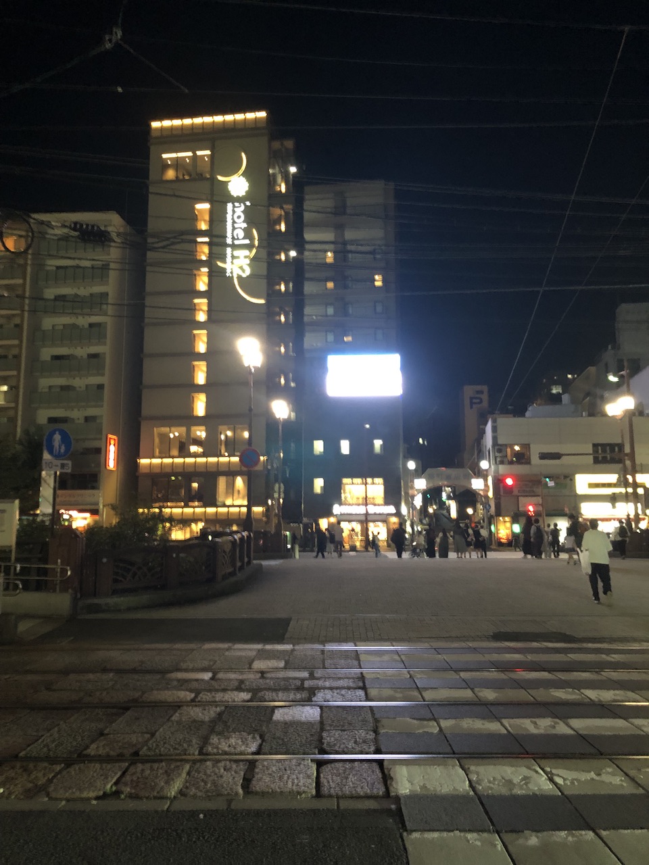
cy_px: 432
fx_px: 700
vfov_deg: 63.4
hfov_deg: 49.7
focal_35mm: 28
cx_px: 324
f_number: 1.8
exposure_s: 1/5
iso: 80
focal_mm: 3.99
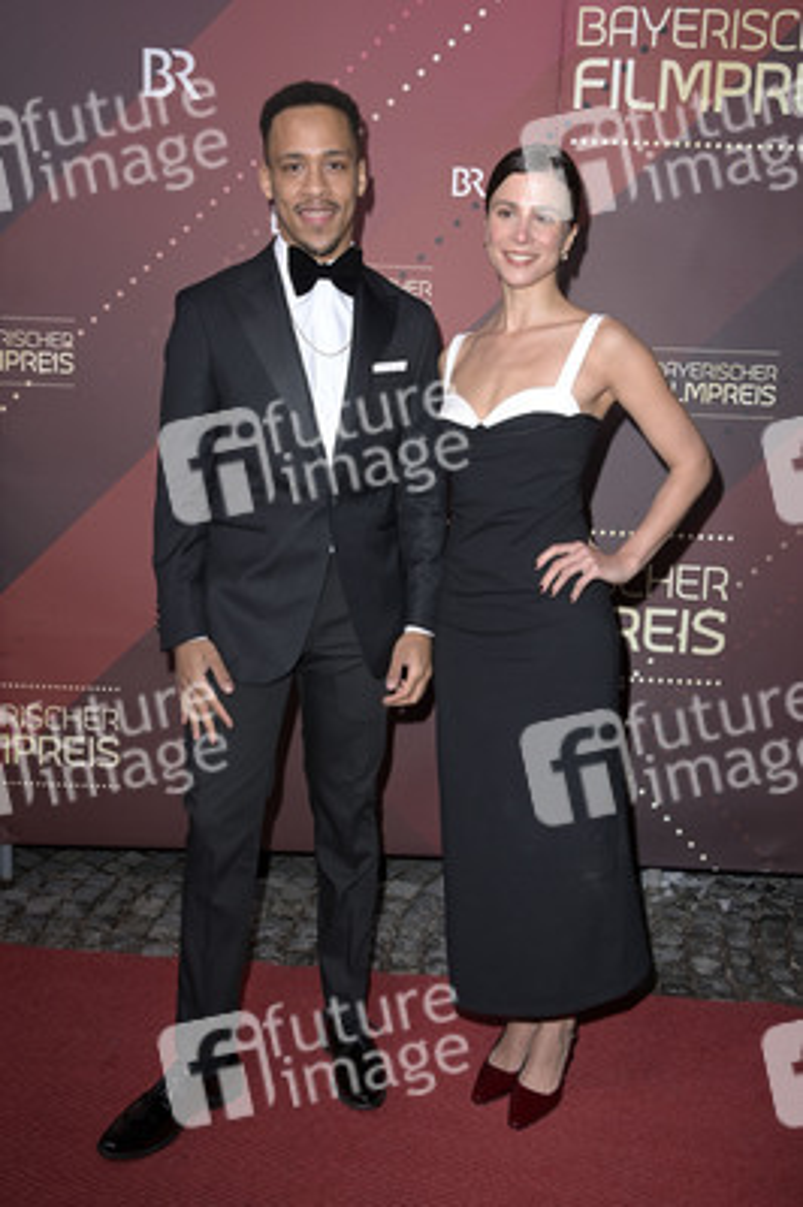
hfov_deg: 37.8
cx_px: 402
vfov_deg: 54.5
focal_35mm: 35
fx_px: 1173
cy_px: 604
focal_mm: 35
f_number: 5.6
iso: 640
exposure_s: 1/250
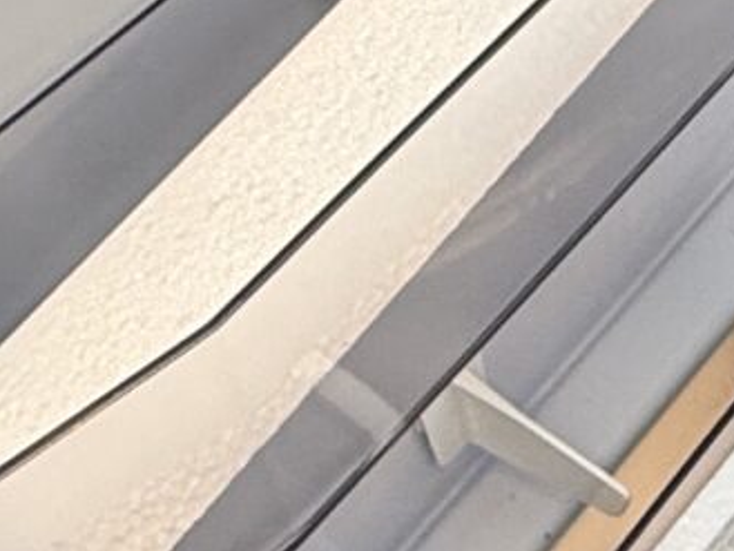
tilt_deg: -32.0
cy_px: -482
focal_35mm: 109
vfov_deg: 12.3
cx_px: 1104
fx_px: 2312
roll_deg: +4.1
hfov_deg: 16.4
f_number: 2.2
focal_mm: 2.22
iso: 125
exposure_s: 1/99
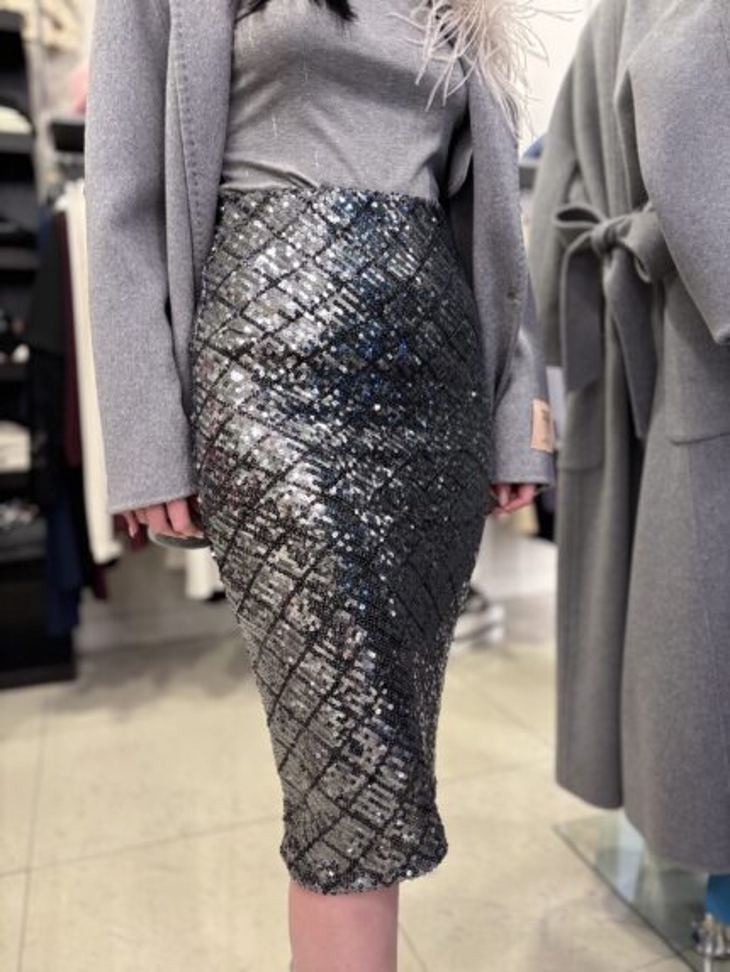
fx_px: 731
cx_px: 365
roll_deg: +0.1
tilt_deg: -9.0
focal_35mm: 26
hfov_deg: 53.1
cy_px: 486
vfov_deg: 67.3
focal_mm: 5.96
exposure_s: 1/50
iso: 250
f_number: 1.6
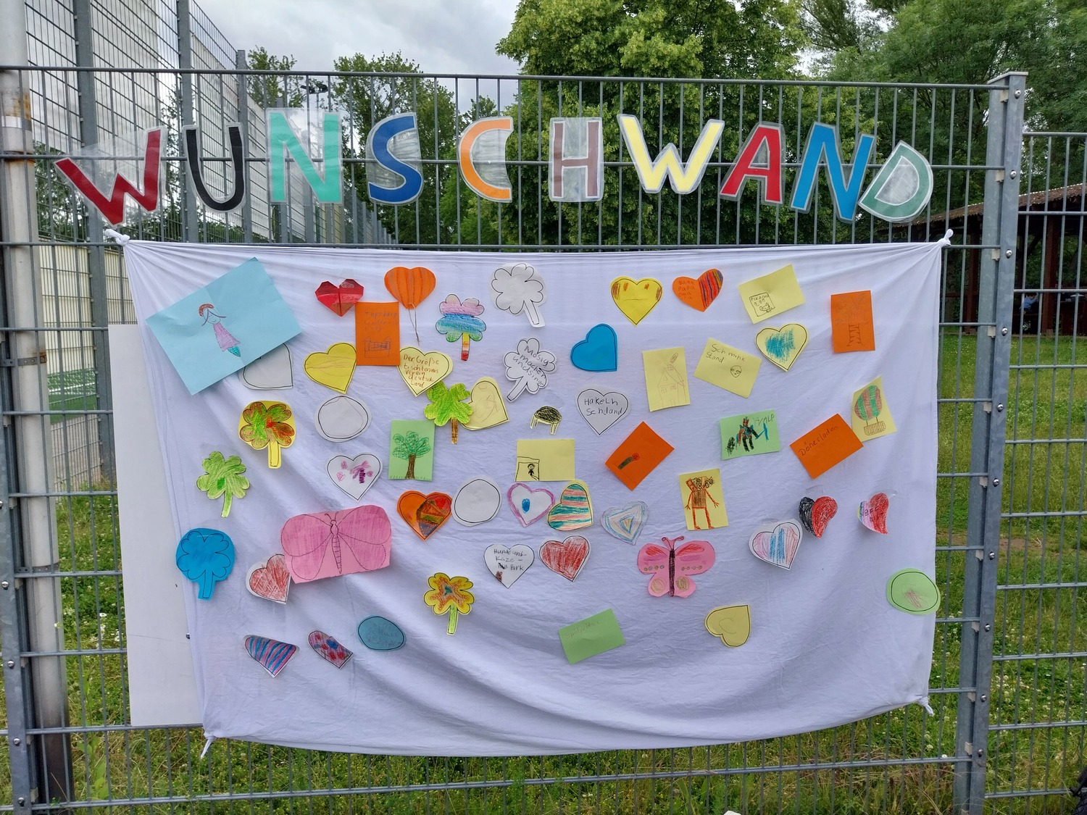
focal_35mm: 26
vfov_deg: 53.1
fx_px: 816
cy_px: 408
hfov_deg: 67.3
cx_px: 544
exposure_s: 1/874
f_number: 1.8
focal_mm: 4
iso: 25
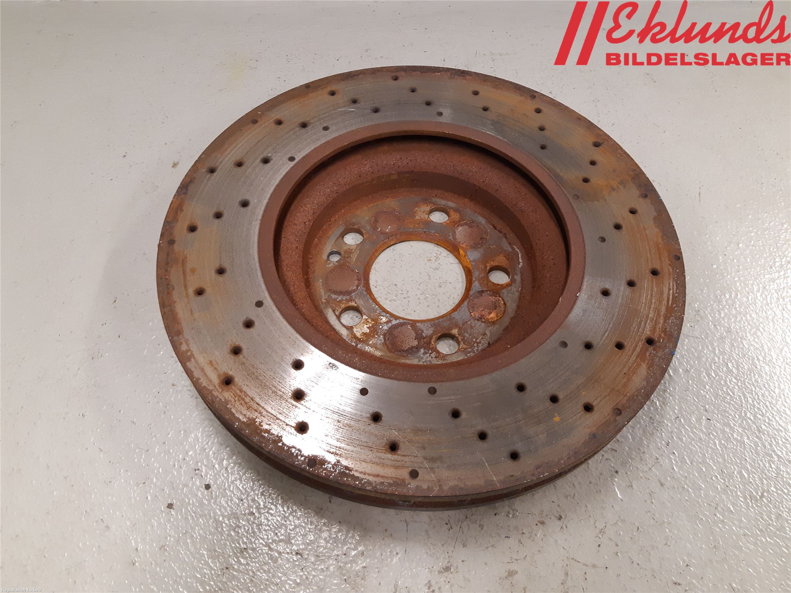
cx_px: 396
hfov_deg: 67.3
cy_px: 296
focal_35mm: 26
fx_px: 594
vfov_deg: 53.1
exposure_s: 1/50
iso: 200
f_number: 1.7
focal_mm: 3.93
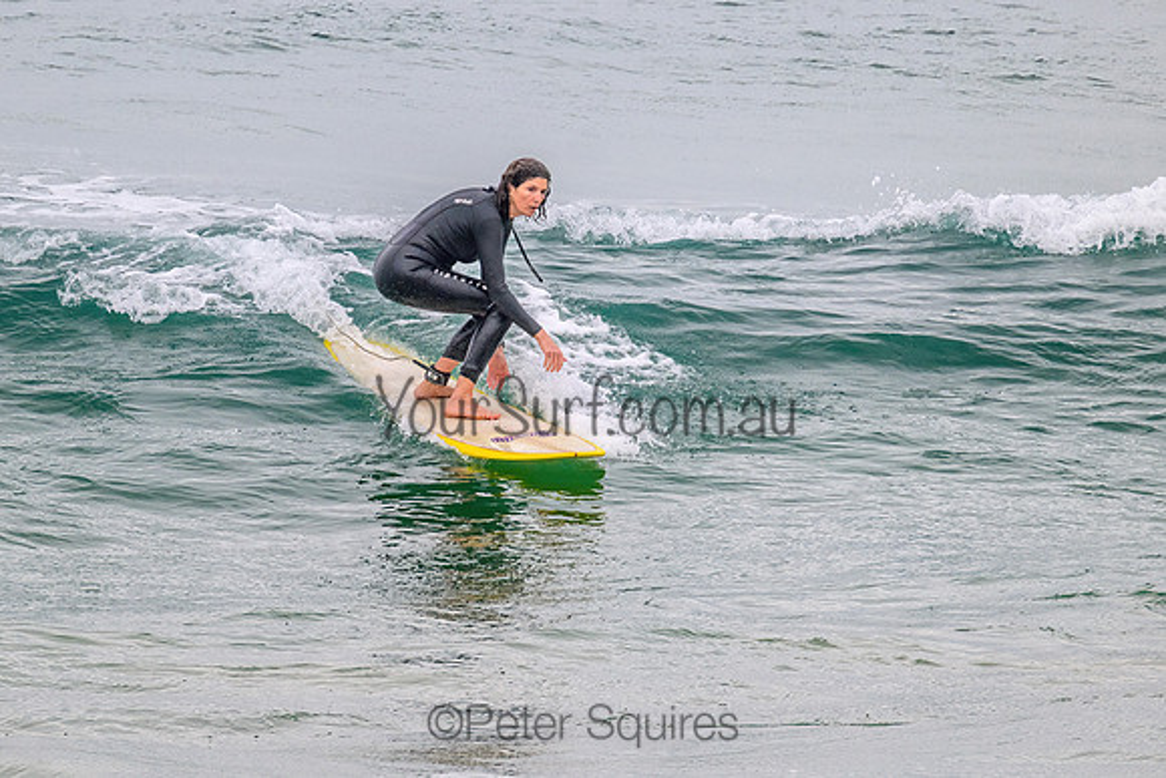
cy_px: 390
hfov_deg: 2.2
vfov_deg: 1.5
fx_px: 30694
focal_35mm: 947
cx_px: 582
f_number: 11
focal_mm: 800
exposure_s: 1/2000
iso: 1100
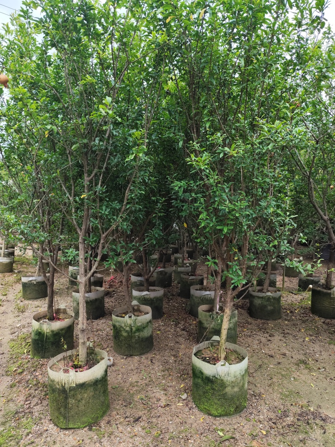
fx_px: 297
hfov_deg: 58.9
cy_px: 224
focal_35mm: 23
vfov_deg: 73.9
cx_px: 168
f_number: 1.65
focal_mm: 6.19
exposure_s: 1/528
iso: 50
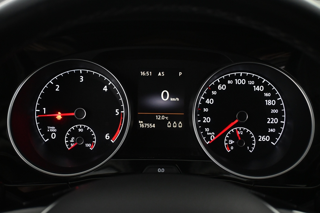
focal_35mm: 46
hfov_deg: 43.0
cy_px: 106
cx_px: 160
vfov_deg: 29.4
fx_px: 407
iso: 3200
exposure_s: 1/60
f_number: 4.8
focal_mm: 30.5
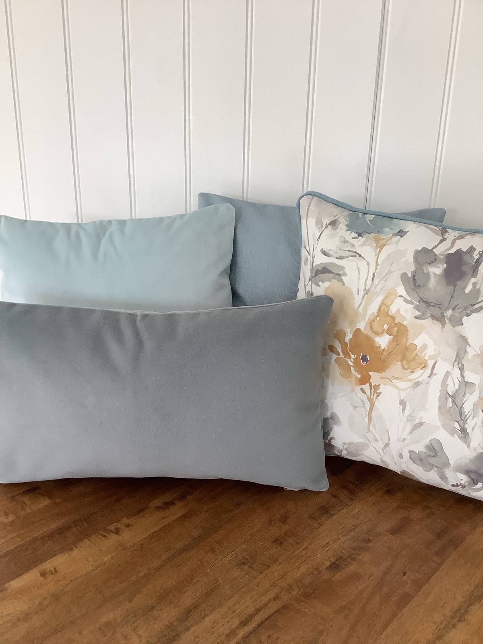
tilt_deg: -18.7
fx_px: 577
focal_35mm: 31
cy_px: 322
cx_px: 242
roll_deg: -1.0
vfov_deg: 58.4
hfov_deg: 45.4
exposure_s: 1/60
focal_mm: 3.3
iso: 80
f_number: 2.4
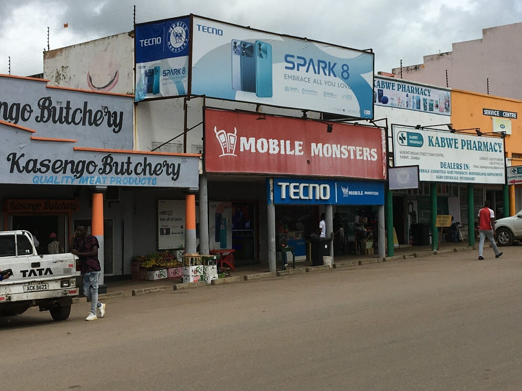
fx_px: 694
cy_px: 89
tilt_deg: +4.0
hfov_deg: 40.9
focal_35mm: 46
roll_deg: +0.9
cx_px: 326
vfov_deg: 30.9
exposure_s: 1/3344
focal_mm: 4.15
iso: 25
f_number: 2.2
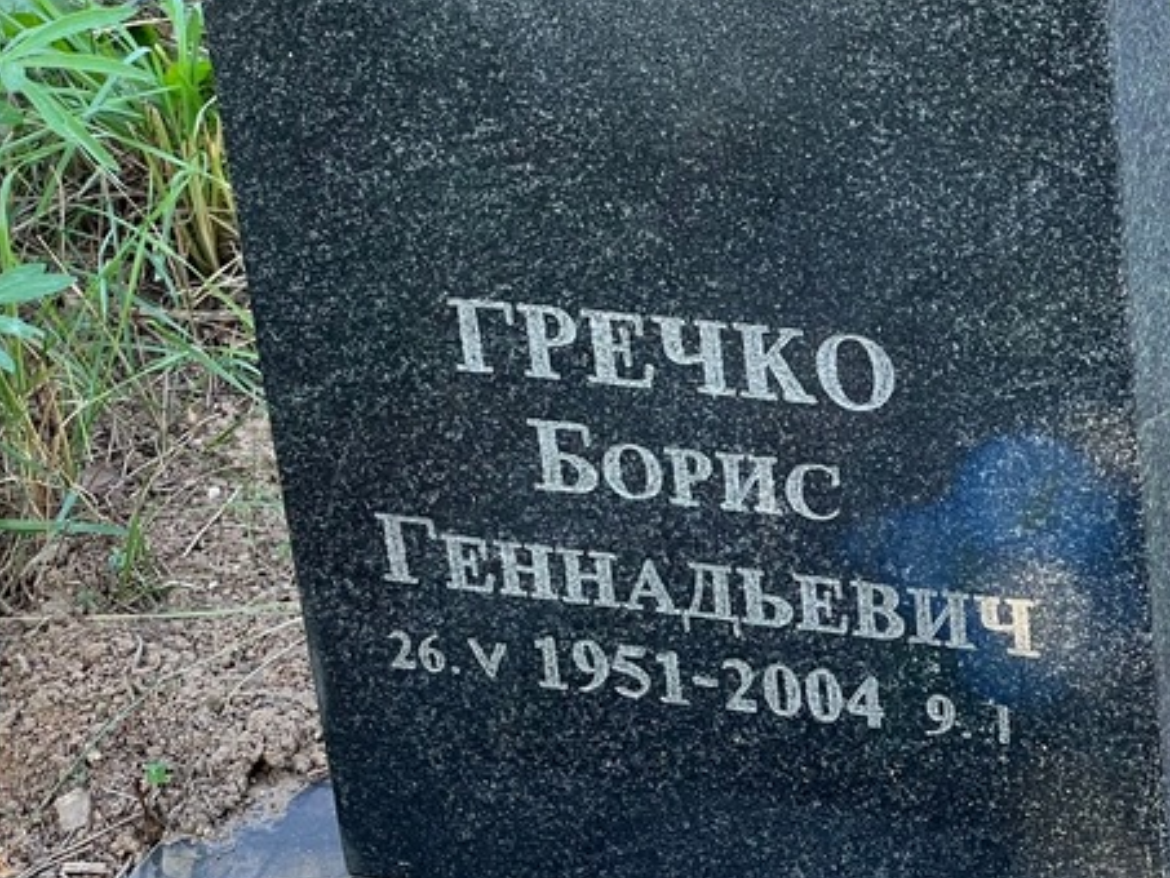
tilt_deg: -34.7
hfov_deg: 14.5
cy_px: 493
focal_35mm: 136
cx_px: 594
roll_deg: -0.4
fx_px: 4598
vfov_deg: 10.9
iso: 100
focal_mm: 9
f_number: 2.8
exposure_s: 1/99
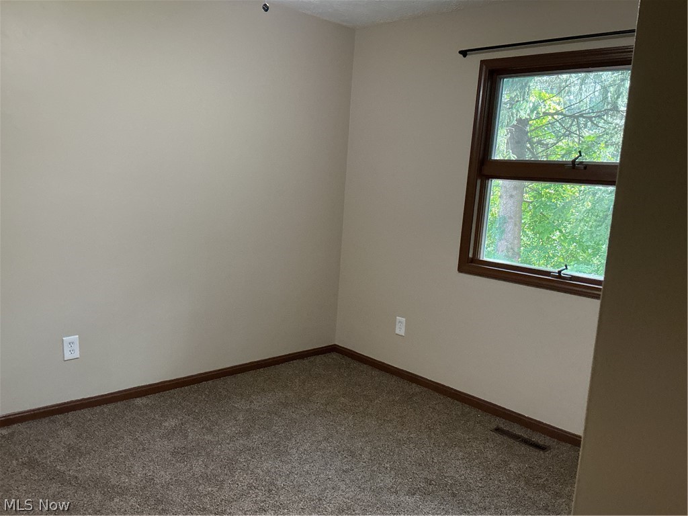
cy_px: 258
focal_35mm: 29
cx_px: 344
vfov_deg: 48.2
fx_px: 576
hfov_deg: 61.7
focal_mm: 3
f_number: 1.8
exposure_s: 1/60
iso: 250
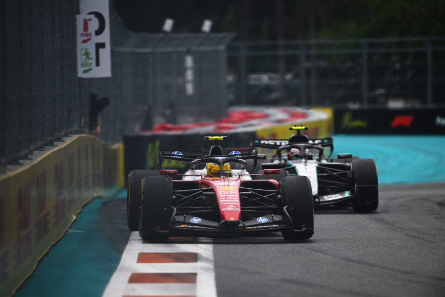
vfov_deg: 3.4
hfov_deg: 5.2
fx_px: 4945
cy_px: 148
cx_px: 222
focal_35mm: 400
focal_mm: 400
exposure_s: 1/2500
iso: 160
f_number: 4
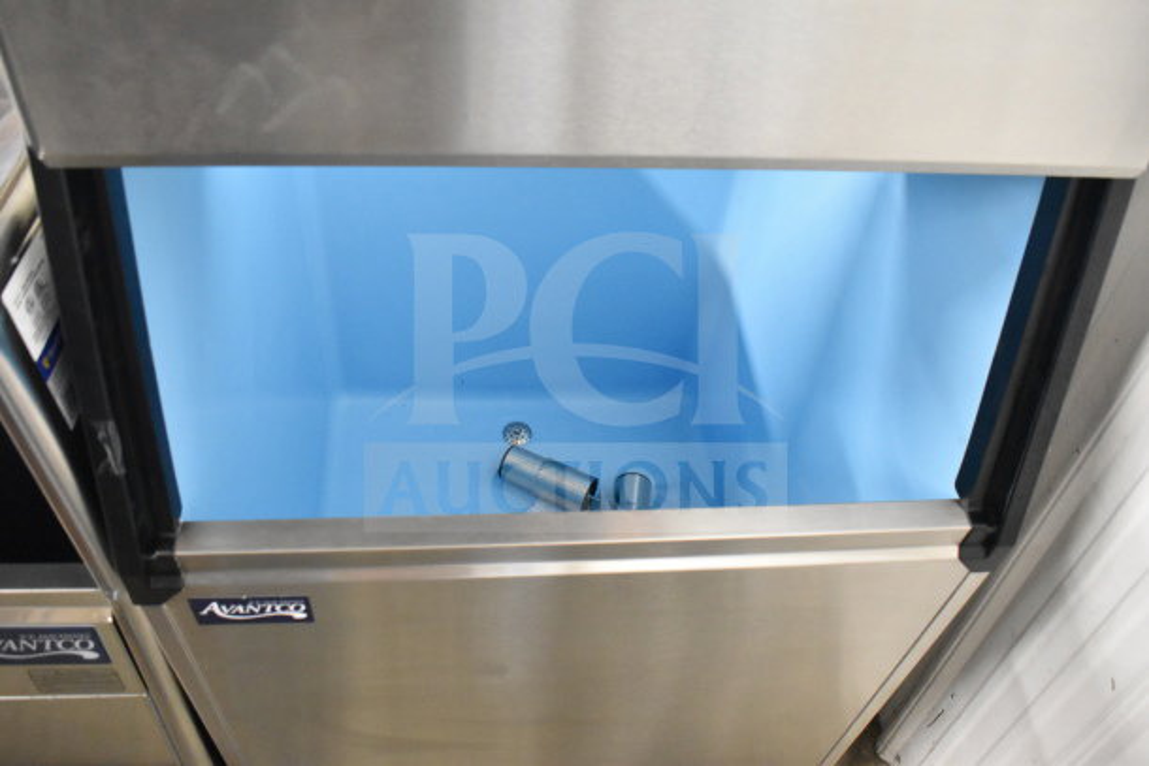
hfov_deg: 59.5
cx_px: 574
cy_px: 383
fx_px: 1006
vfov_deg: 41.7
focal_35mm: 32
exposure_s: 1/60
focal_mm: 21
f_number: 4
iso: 6400
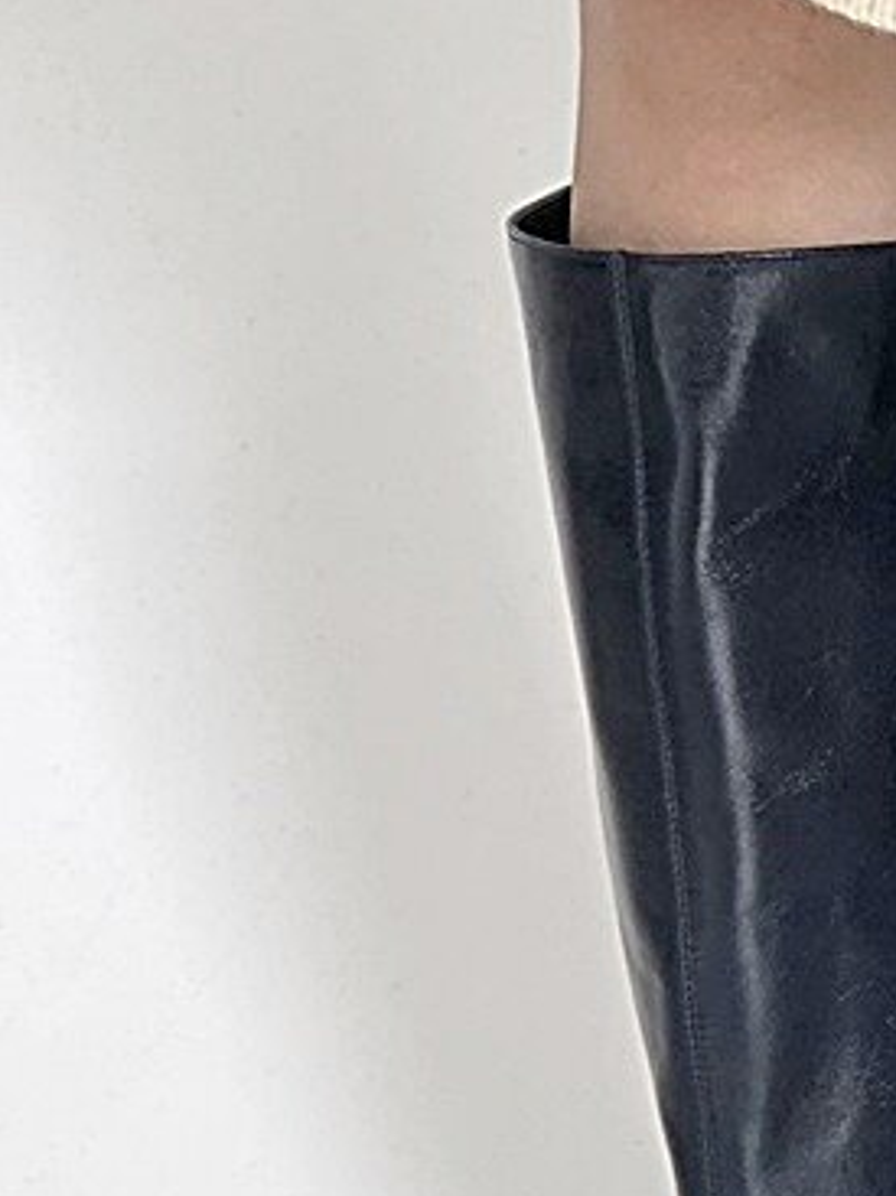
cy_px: 978
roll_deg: -0.4
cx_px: 1222
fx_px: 6872
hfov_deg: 7.4
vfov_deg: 9.9
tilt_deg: -17.5
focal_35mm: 199
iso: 25
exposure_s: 1/60
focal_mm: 6.6
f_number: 2.8
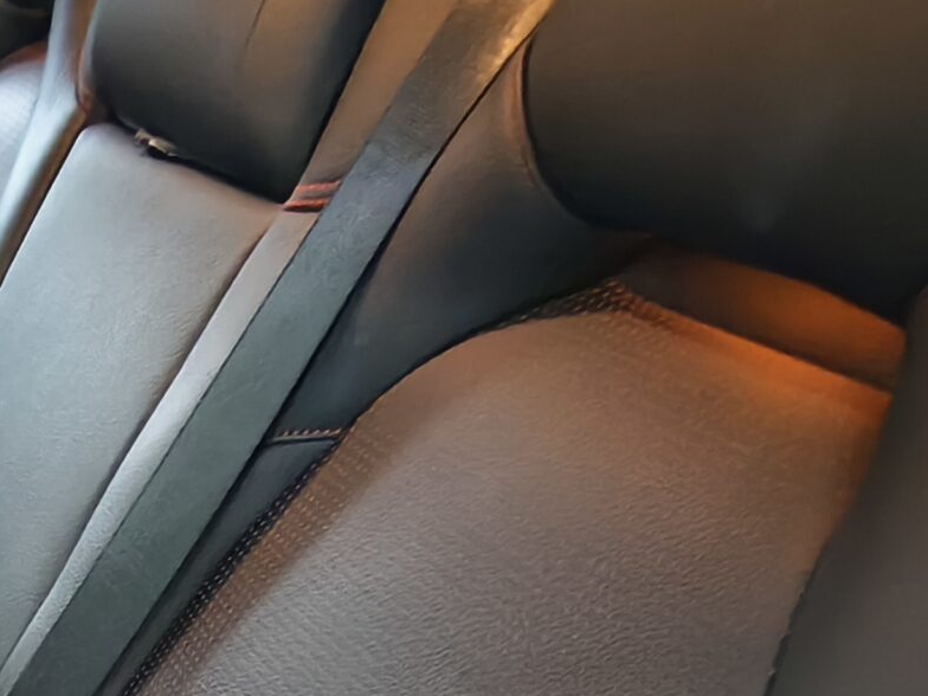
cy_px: 939
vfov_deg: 25.1
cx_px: -247
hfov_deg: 31.2
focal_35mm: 49
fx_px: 1314
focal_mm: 1.91
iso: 3200
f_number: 2.2
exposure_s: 1/7.69
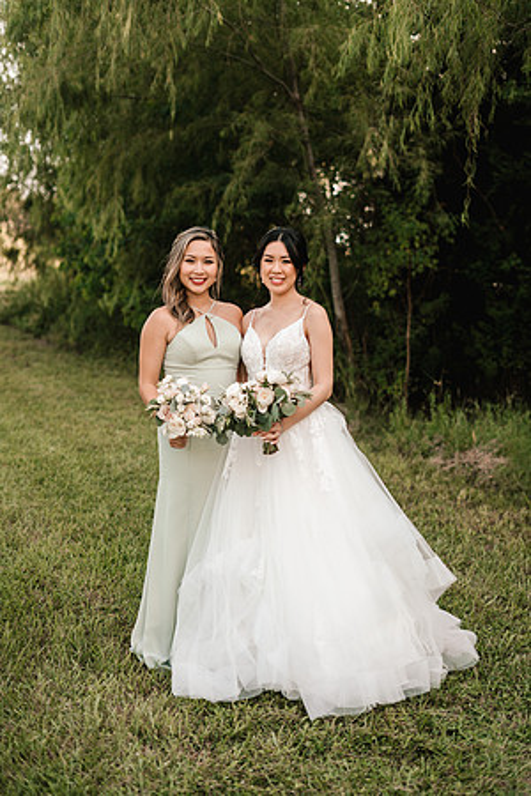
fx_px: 1106
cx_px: 266
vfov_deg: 39.6
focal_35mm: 50
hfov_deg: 27.0
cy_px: 398
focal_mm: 50
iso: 250
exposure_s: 1/2000
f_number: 2.2
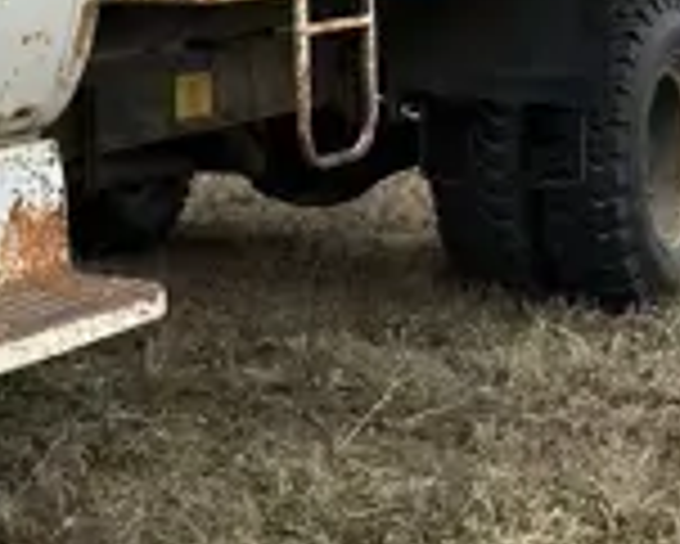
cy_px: -27
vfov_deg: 15.2
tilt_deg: -3.5
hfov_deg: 17.2
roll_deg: +2.9
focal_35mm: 99
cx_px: -387
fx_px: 1994
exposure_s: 1/767
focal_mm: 6.86
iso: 80
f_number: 1.78
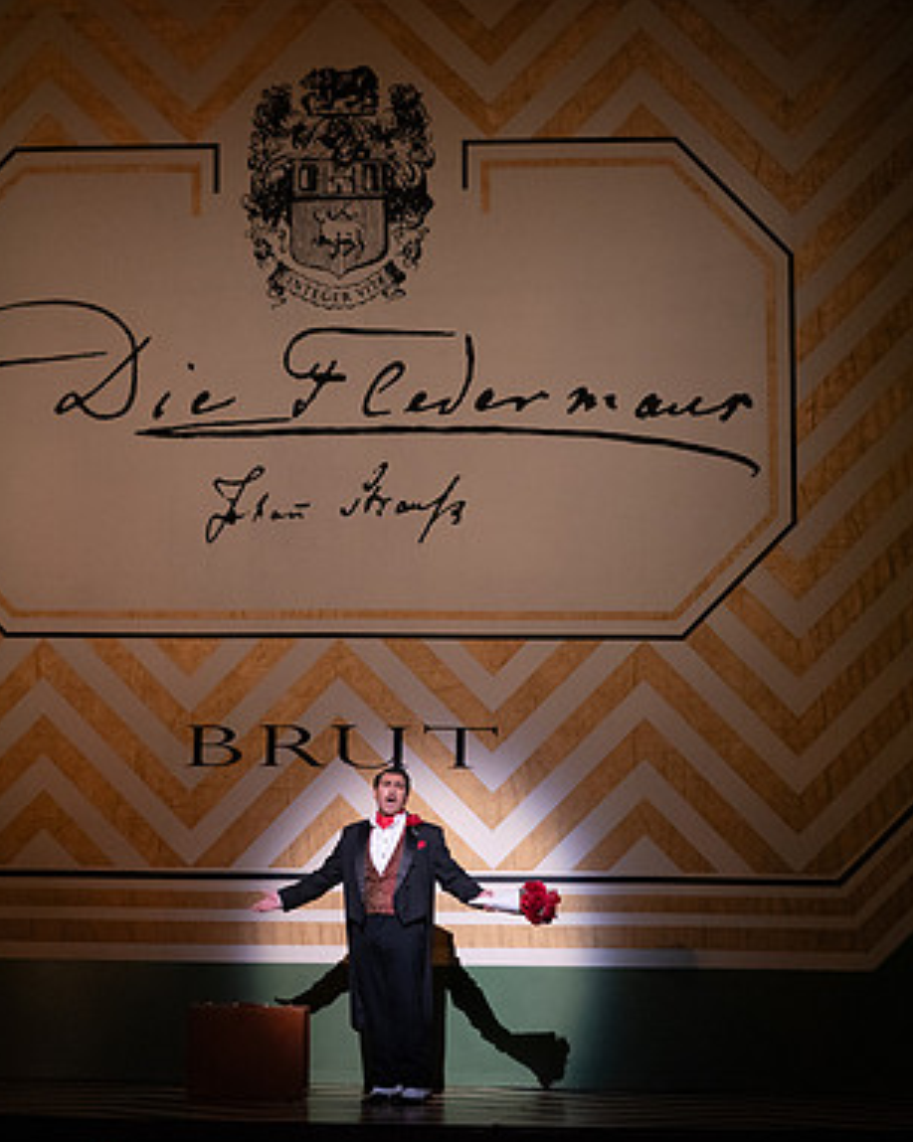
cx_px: 274
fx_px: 3414
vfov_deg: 19.0
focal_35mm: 101
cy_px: 571
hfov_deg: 15.2
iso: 3200
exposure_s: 1/400
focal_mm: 71
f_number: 6.3
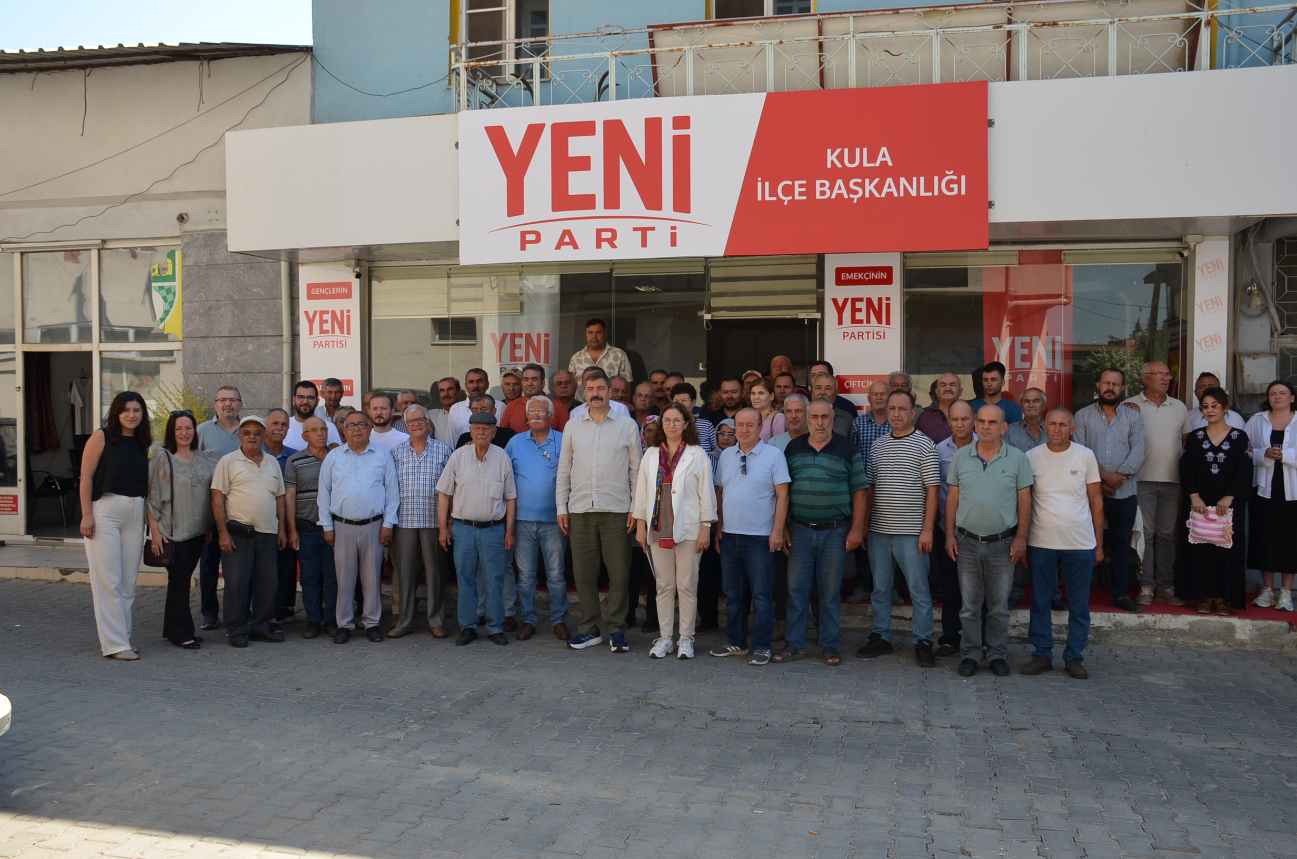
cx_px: 648
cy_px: 430
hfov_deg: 62.0
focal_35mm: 30
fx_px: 1079
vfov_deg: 43.4
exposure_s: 1/200
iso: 100
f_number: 7.1
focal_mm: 20
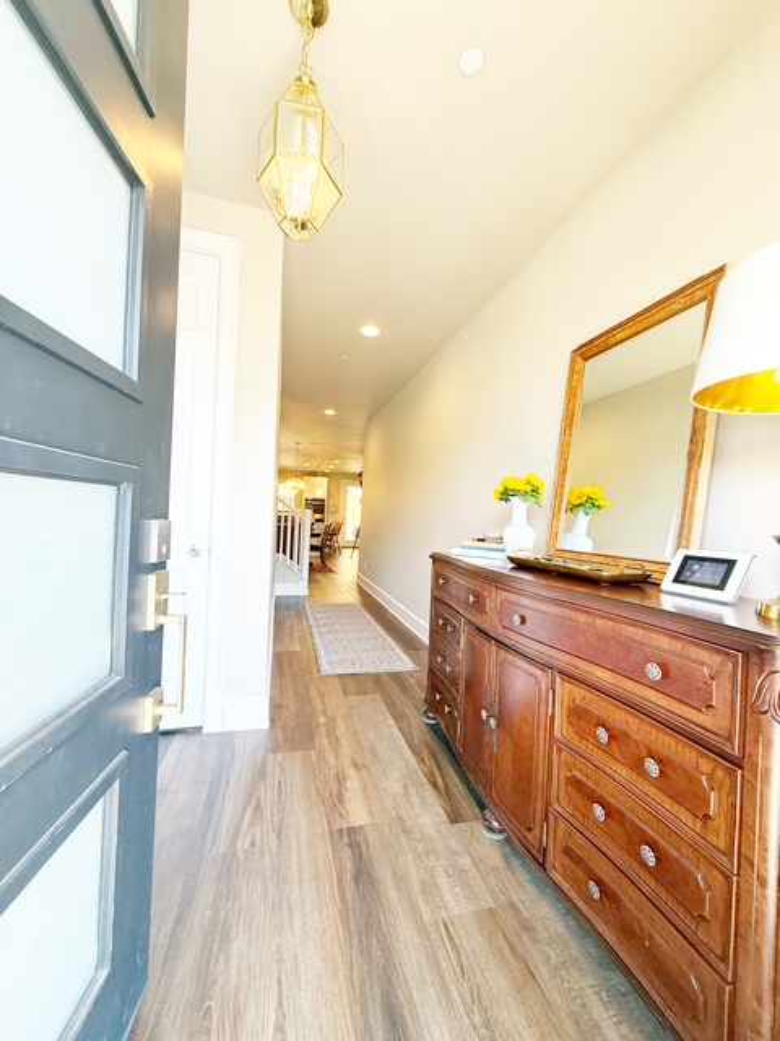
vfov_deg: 102.1
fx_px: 421
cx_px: 390
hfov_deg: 85.7
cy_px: 520
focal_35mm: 14
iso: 160
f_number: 2.2
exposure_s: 1/120
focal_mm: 2.22
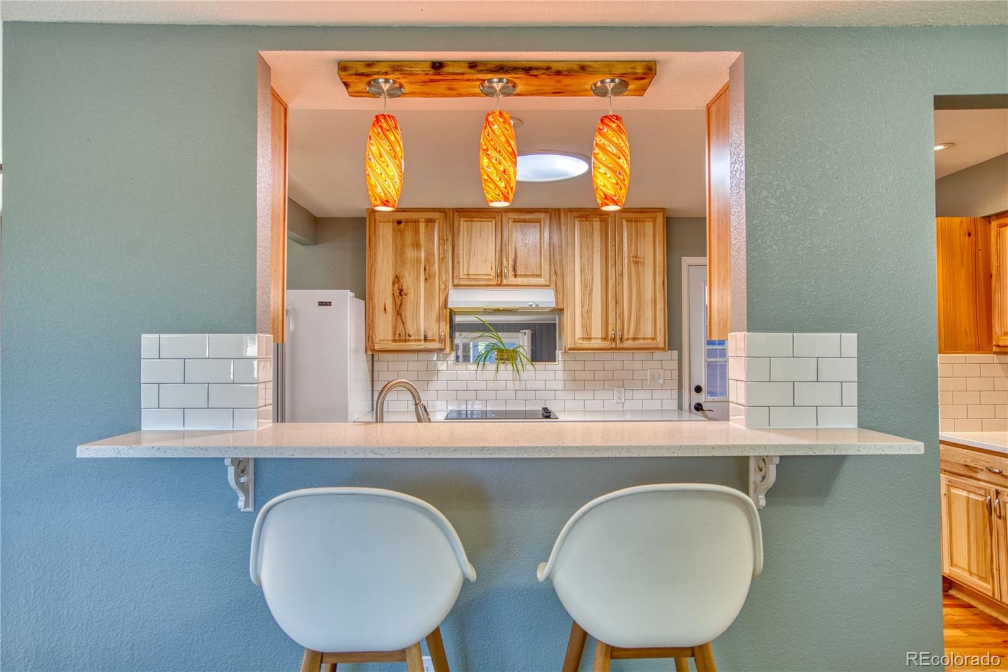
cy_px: 336
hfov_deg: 84.0
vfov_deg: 61.9
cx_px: 504
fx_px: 560
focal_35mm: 20
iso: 500
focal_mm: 20
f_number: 4
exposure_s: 1/60
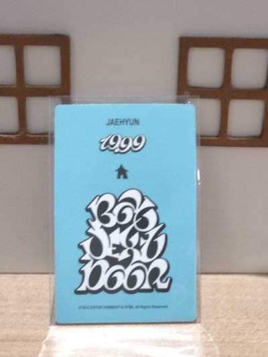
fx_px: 712
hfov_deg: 21.3
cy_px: 178
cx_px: 134
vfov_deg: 28.2
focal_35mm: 69
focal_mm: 7
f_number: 2.4
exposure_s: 1/30
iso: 200
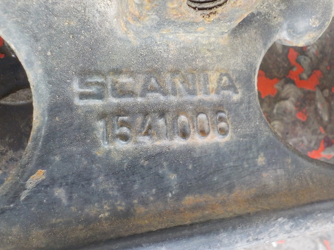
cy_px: 125
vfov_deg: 46.8
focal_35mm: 30
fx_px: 289
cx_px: 167
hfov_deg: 60.0
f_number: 3.3
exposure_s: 1/30
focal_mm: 4.1
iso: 400
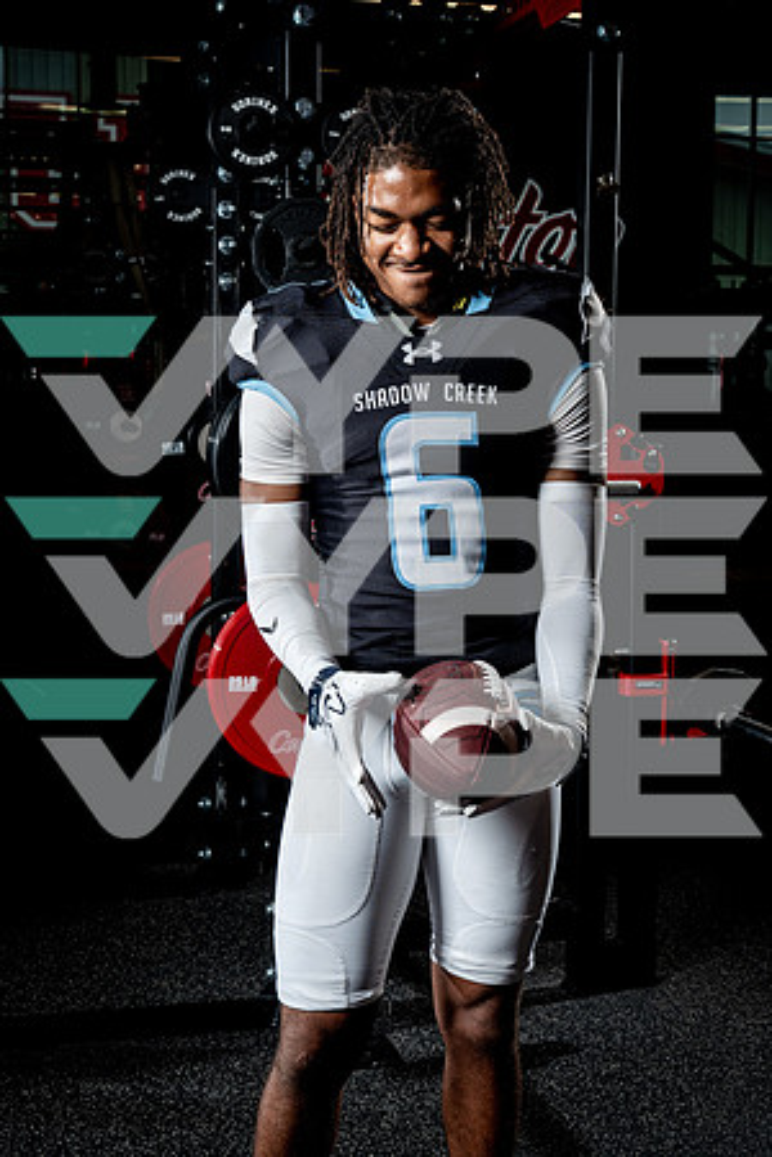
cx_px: 386
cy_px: 578
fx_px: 1705
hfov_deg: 25.5
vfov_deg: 37.5
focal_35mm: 53
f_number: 9
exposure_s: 1/250
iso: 640
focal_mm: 53
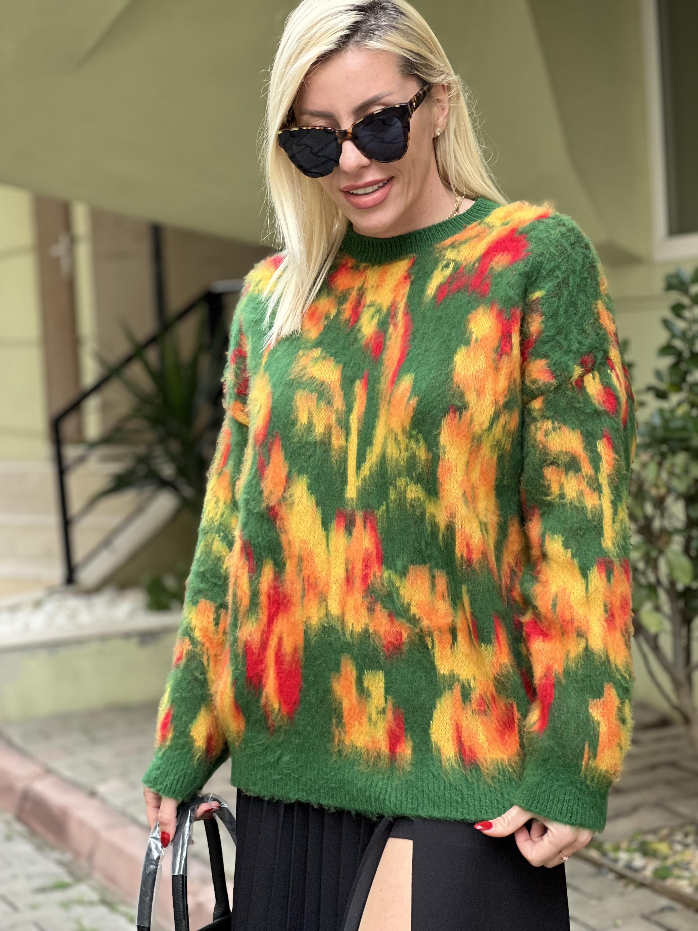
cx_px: 349
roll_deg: +2.6
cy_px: 466
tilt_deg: -2.2
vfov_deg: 25.3
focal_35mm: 77
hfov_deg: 19.1
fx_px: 2070
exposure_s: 1/121
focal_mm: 9
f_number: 2.8
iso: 160
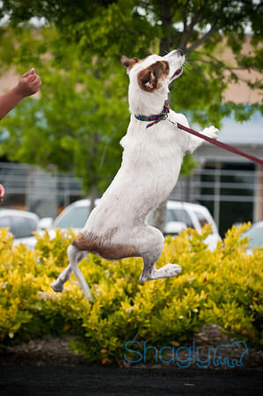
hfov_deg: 7.6
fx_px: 1977
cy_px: 198
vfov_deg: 11.4
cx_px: 132
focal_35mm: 180
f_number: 5.6
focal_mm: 120
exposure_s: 1/400
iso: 320
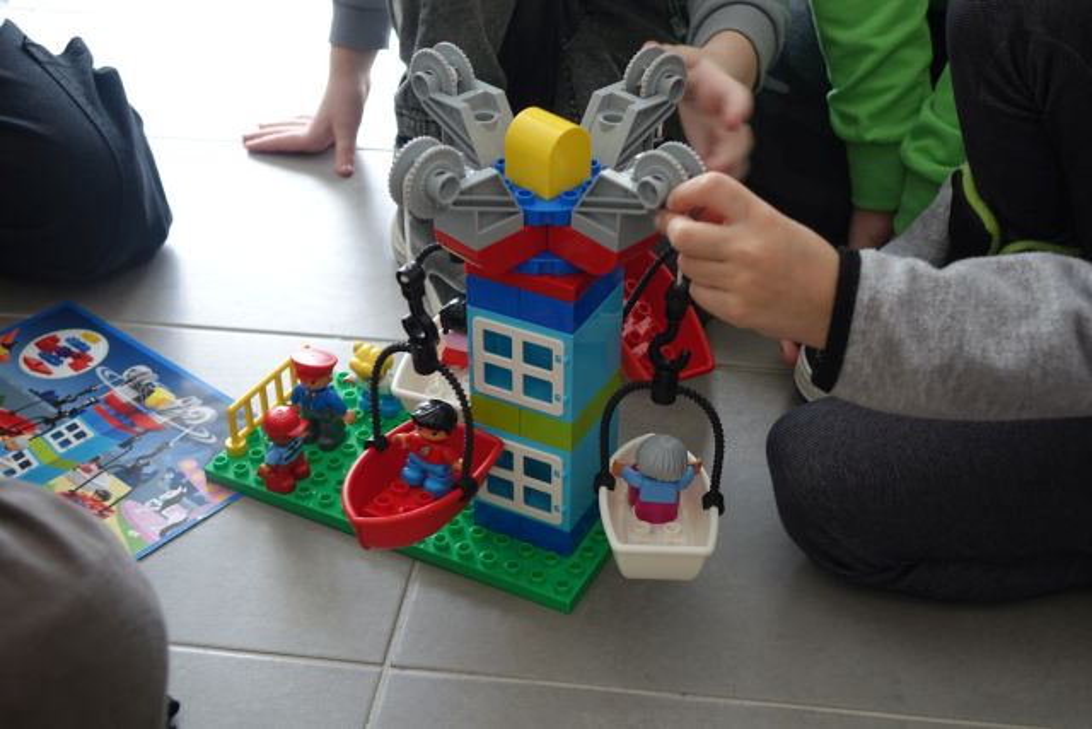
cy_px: 364
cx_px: 546
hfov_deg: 41.9
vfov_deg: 28.7
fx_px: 1426
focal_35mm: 47
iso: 400
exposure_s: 1/50
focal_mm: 17.11
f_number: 2.8
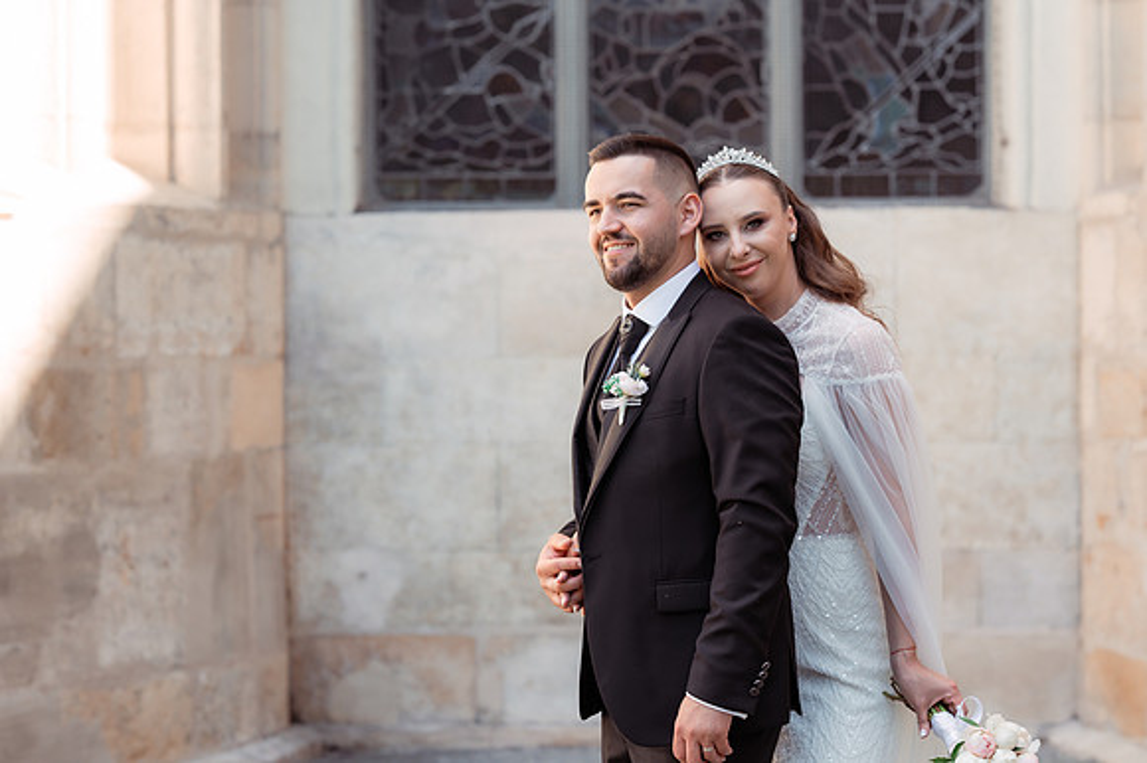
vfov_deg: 16.1
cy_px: 382
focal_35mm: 85
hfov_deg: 23.9
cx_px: 574
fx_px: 2707
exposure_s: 1/320
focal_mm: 85
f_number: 3.5
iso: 200
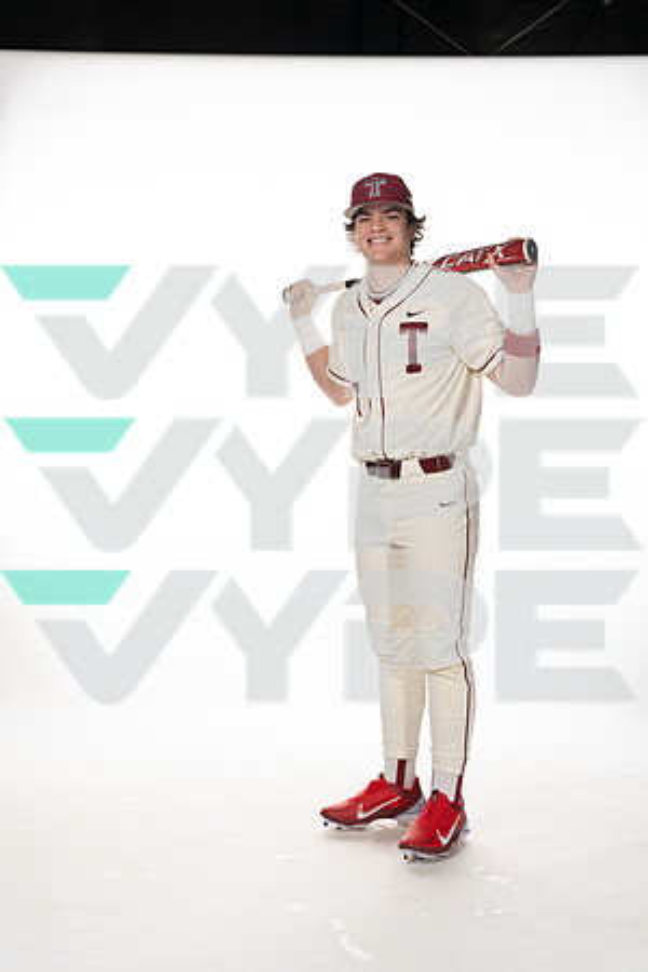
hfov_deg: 26.5
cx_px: 324
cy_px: 486
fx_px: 1377
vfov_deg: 38.9
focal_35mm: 51
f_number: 6.3
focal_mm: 51
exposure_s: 1/250
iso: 400
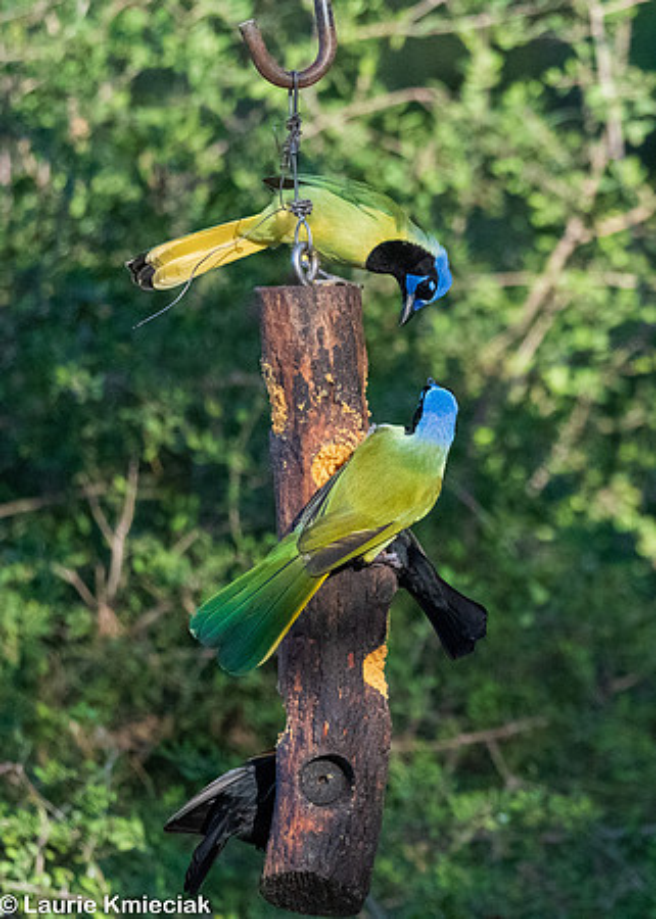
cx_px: 667
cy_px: 460
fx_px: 28723
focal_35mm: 1100
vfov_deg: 1.8
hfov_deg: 1.3
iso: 3200
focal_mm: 500
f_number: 5.6
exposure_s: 1/3200
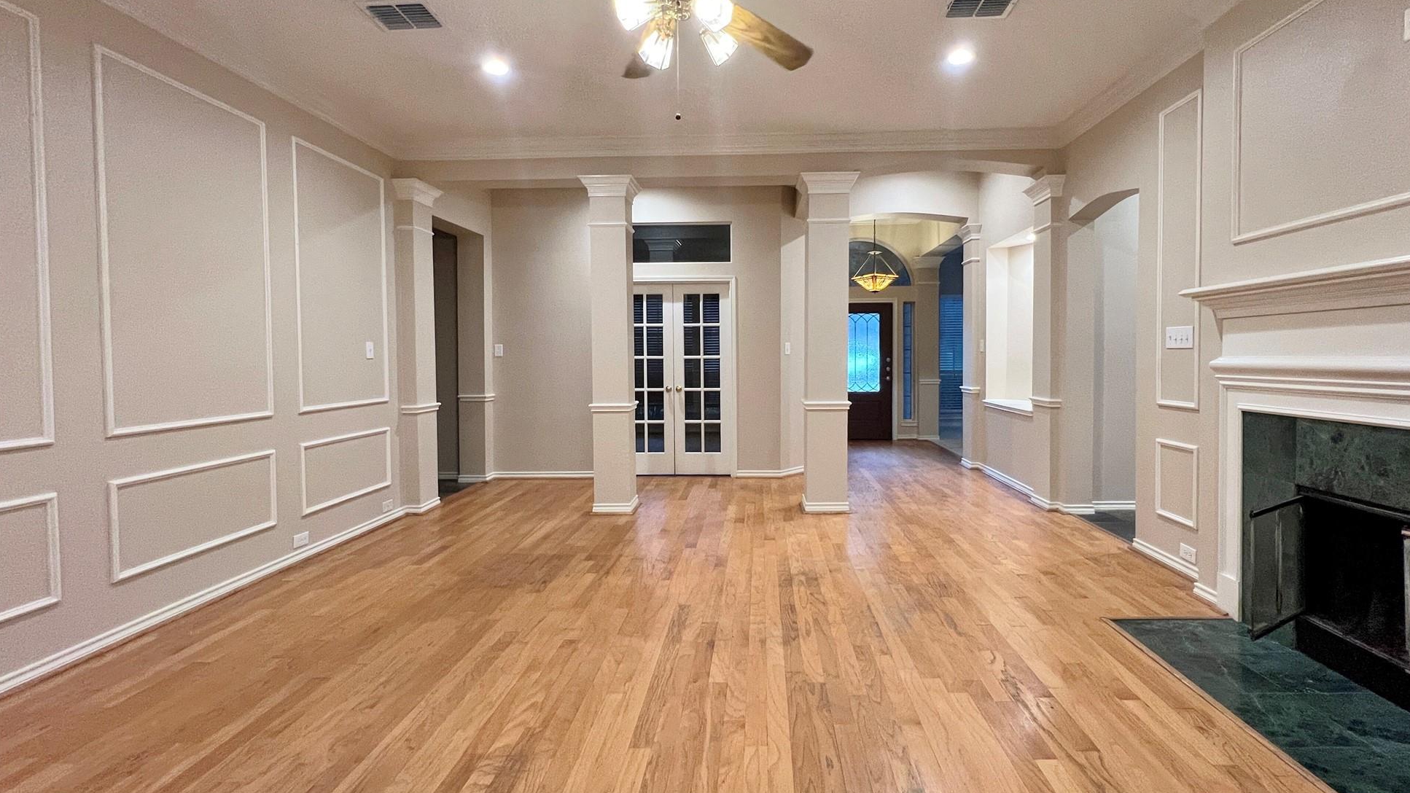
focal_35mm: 15
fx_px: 561
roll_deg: +1.2
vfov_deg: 70.4
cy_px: 368
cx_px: 744
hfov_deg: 102.9
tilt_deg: -0.6
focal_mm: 1.57
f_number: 1.8
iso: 250
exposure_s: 1/60
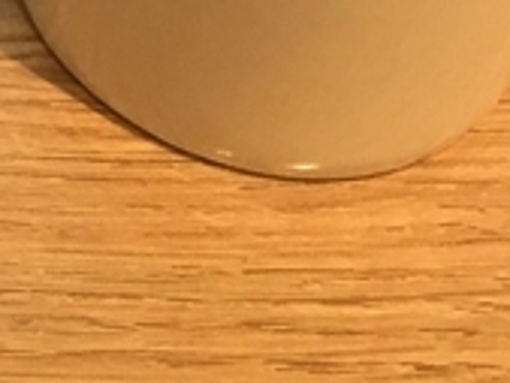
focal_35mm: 176
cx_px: -658
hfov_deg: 10.0
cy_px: -501
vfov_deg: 7.9
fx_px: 2595
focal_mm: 4.15
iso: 32
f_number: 2.2
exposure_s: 1/30
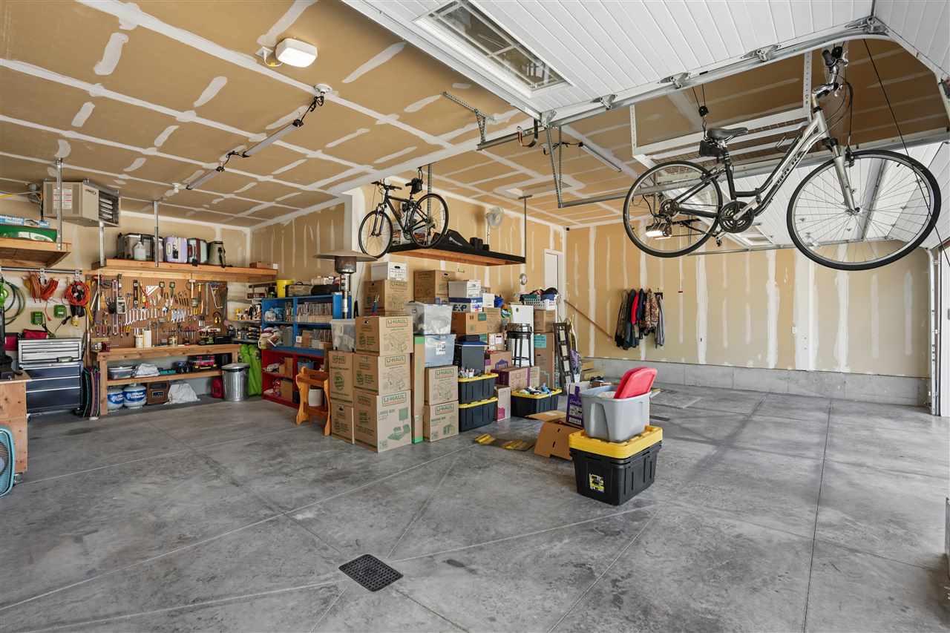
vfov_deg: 73.7
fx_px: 422
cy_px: 316
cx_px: 475
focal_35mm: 16
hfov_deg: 96.7
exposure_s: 1/60
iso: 640
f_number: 9
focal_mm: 16
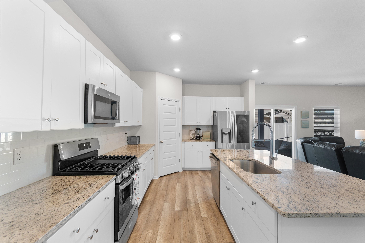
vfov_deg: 77.3
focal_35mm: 15
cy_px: 122
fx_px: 152
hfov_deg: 100.4
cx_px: 182
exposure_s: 1/8
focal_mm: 10
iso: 100
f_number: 4.5
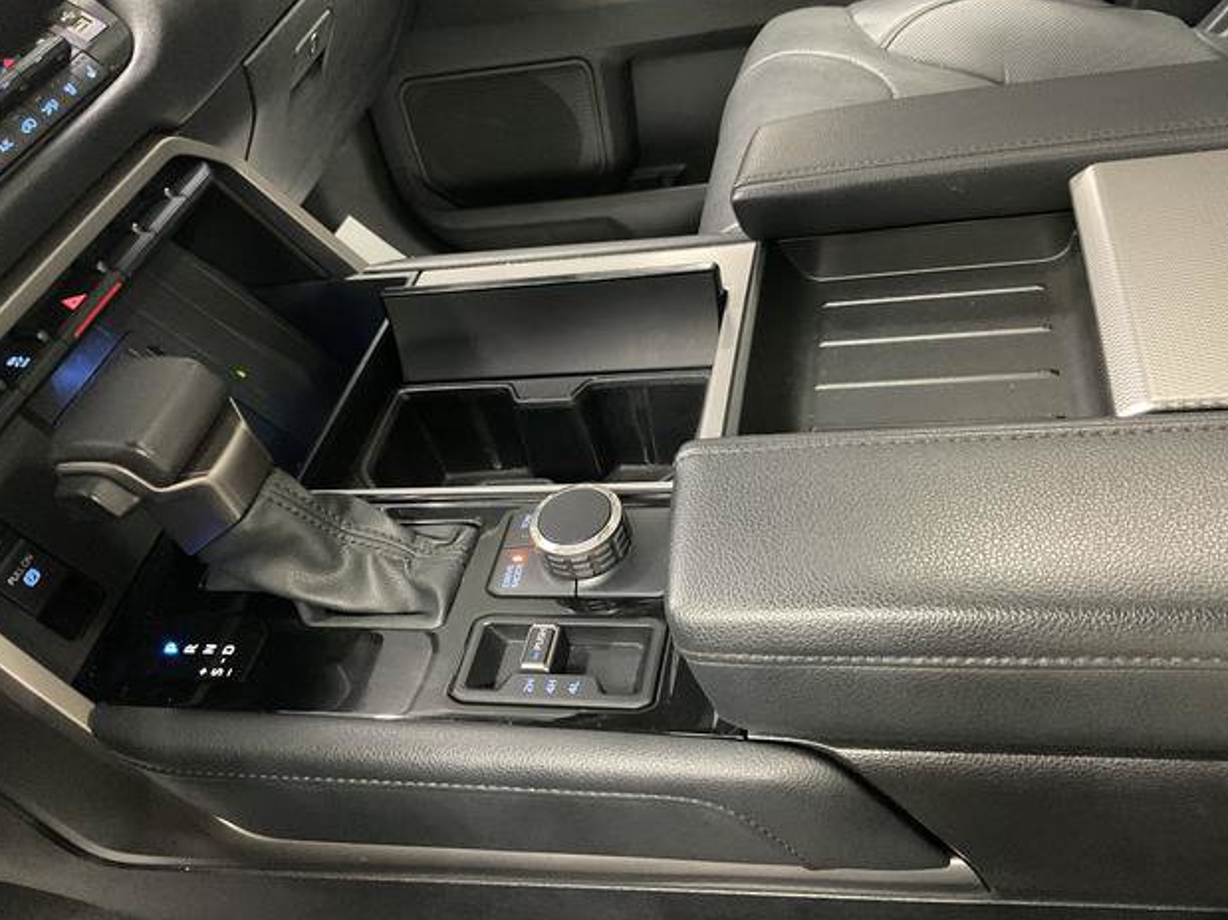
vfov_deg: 46.8
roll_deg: +14.4
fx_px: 1064
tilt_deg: -42.1
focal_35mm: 30
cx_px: 623
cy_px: 460
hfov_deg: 60.0
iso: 500
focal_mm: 3
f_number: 1.8
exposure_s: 1/24
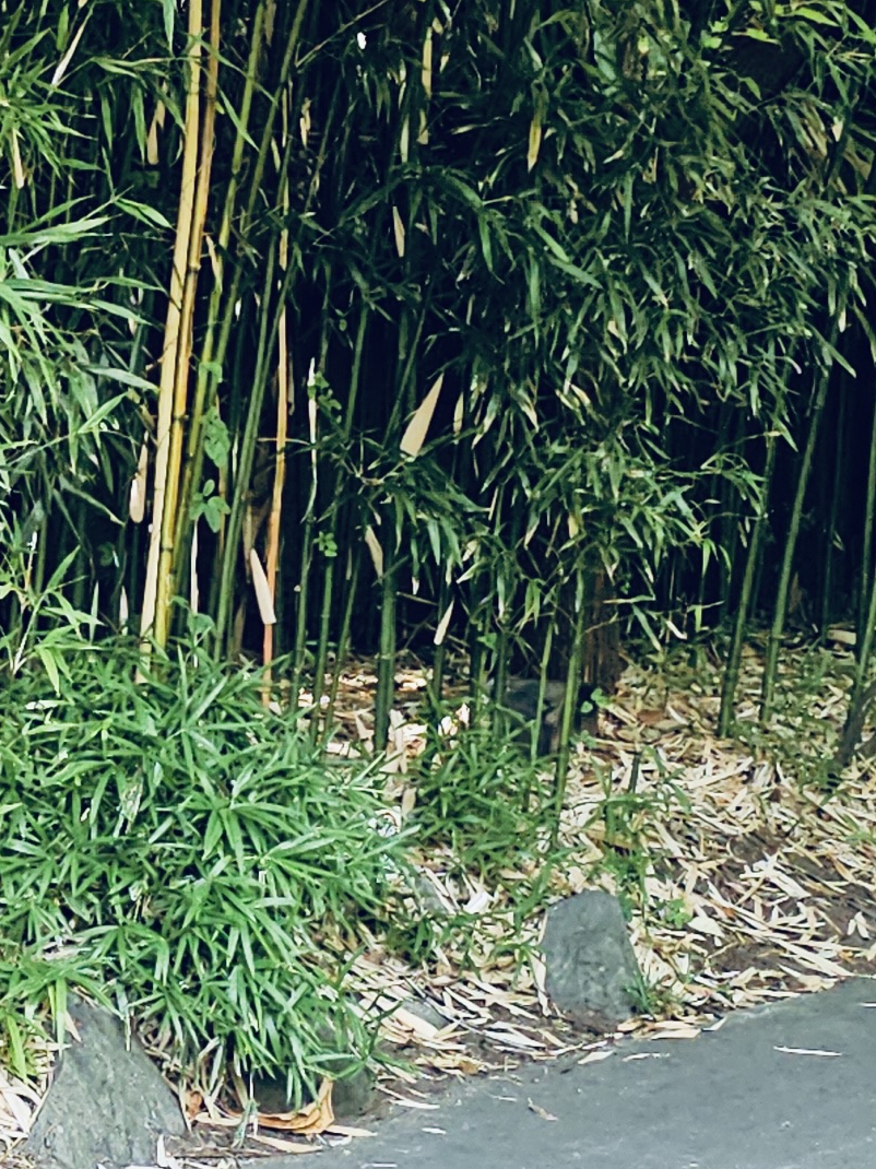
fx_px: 2903
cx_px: -121
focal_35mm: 86
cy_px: 456
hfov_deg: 16.6
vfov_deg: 22.7
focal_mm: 6.3
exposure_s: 1/207
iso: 250
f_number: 1.7
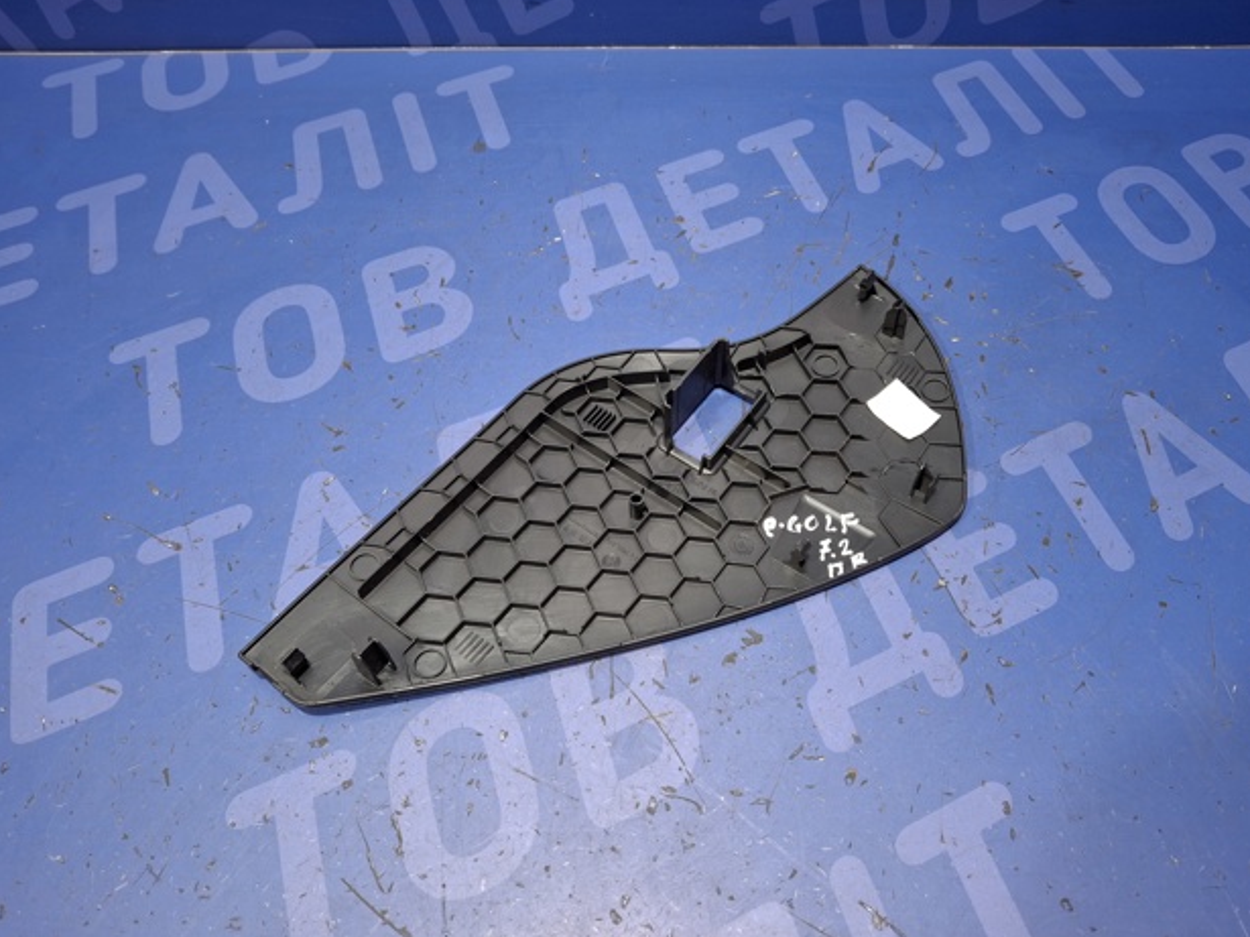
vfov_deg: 53.0
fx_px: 939
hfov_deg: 67.3
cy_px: 454
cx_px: 630
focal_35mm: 26
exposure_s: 1/30
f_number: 1.8
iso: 250
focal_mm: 4.69
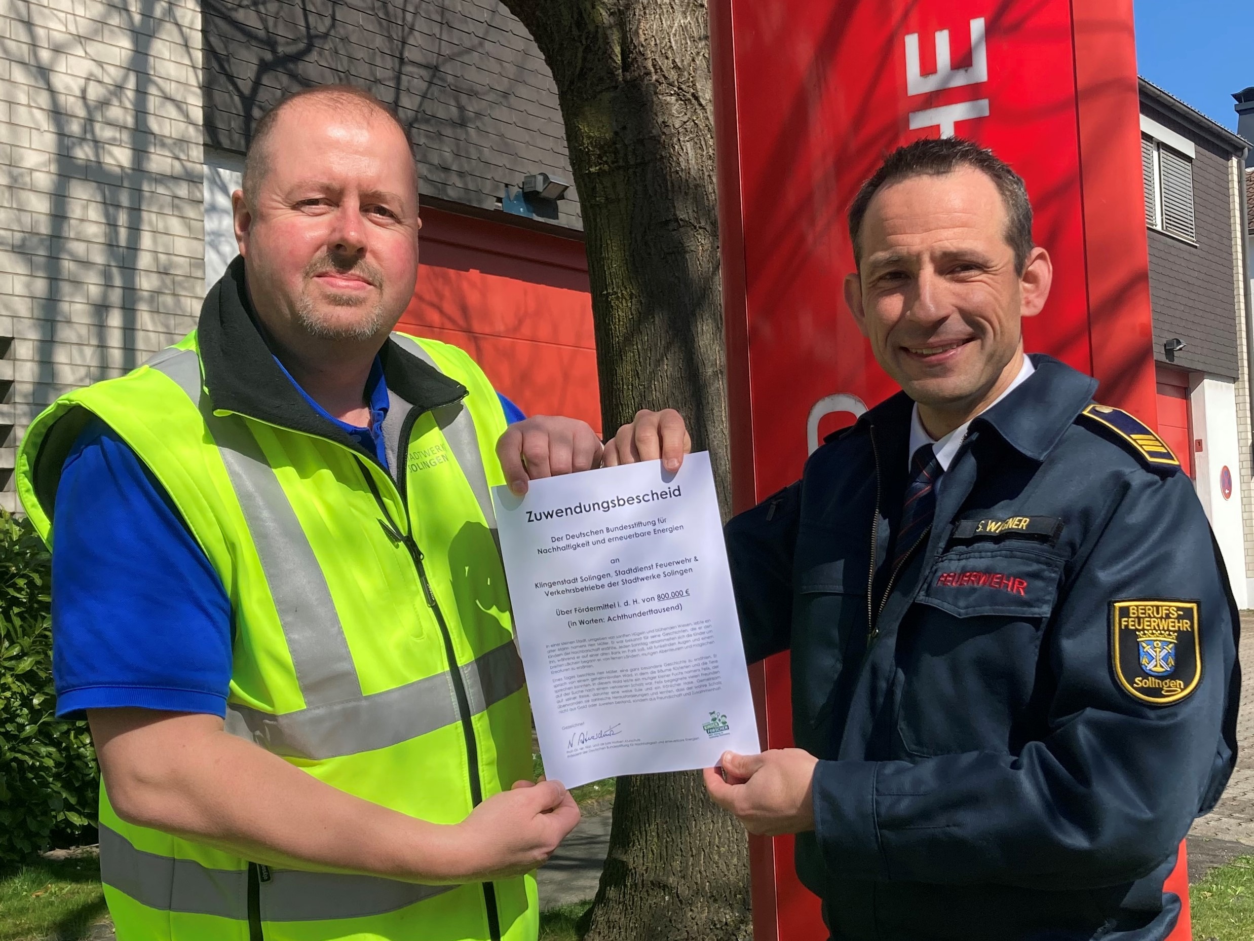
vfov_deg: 49.7
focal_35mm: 28
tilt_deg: +3.5
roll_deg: +1.6
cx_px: 627
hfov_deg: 63.4
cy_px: 470
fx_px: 1014
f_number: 1.8
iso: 20
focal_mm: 3.99
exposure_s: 1/1919
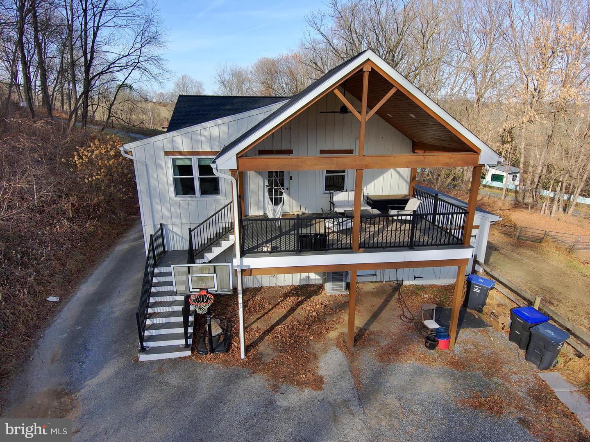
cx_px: 295
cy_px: 221
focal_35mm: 21
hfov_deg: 79.0
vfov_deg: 63.4
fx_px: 358
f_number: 2.8
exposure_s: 1/655
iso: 100
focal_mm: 3.7
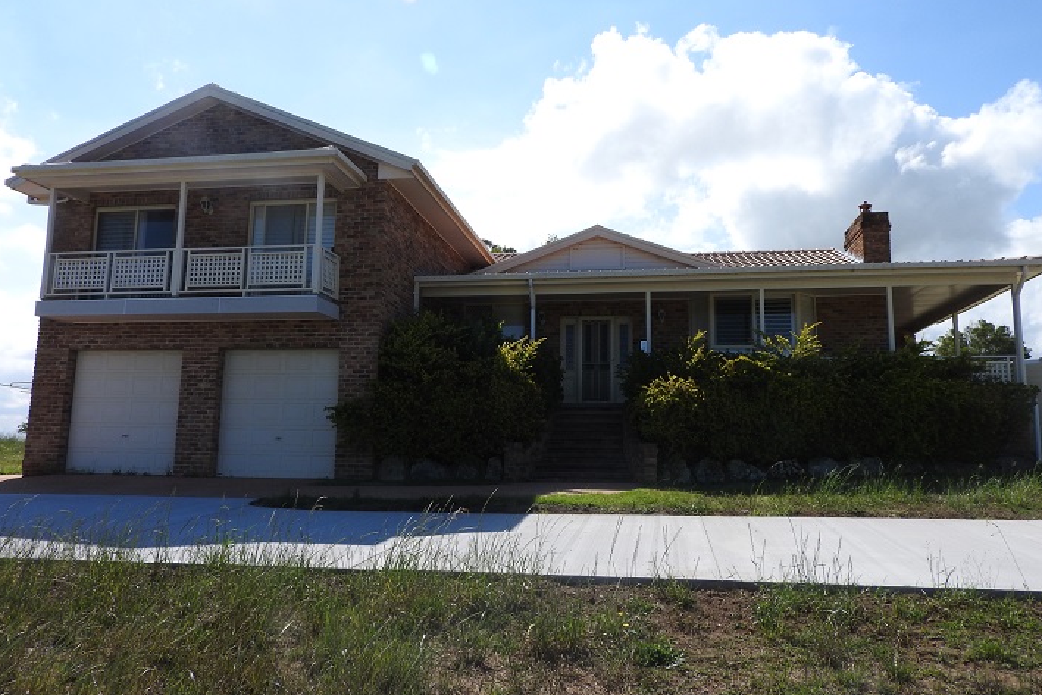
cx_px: 526
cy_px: 345
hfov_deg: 69.4
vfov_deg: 49.6
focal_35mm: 26
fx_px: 753
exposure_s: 1/2000
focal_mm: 4.3
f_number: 3.3
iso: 100
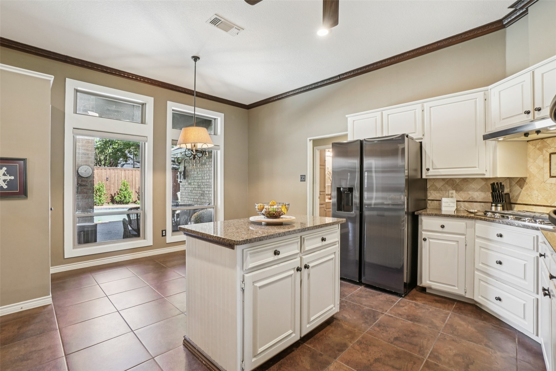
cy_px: 186
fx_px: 232
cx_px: 278
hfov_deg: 100.4
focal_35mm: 15
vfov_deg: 77.3
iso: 400
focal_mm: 10
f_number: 8
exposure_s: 1/8
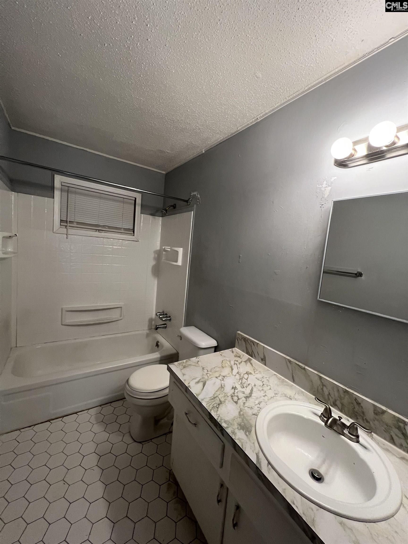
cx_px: 204
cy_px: 272
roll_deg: -4.9
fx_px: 204
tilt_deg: -5.0
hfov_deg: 89.9
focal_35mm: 13
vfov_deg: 106.2
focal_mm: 1.57
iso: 320
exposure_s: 1/60
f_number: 1.8
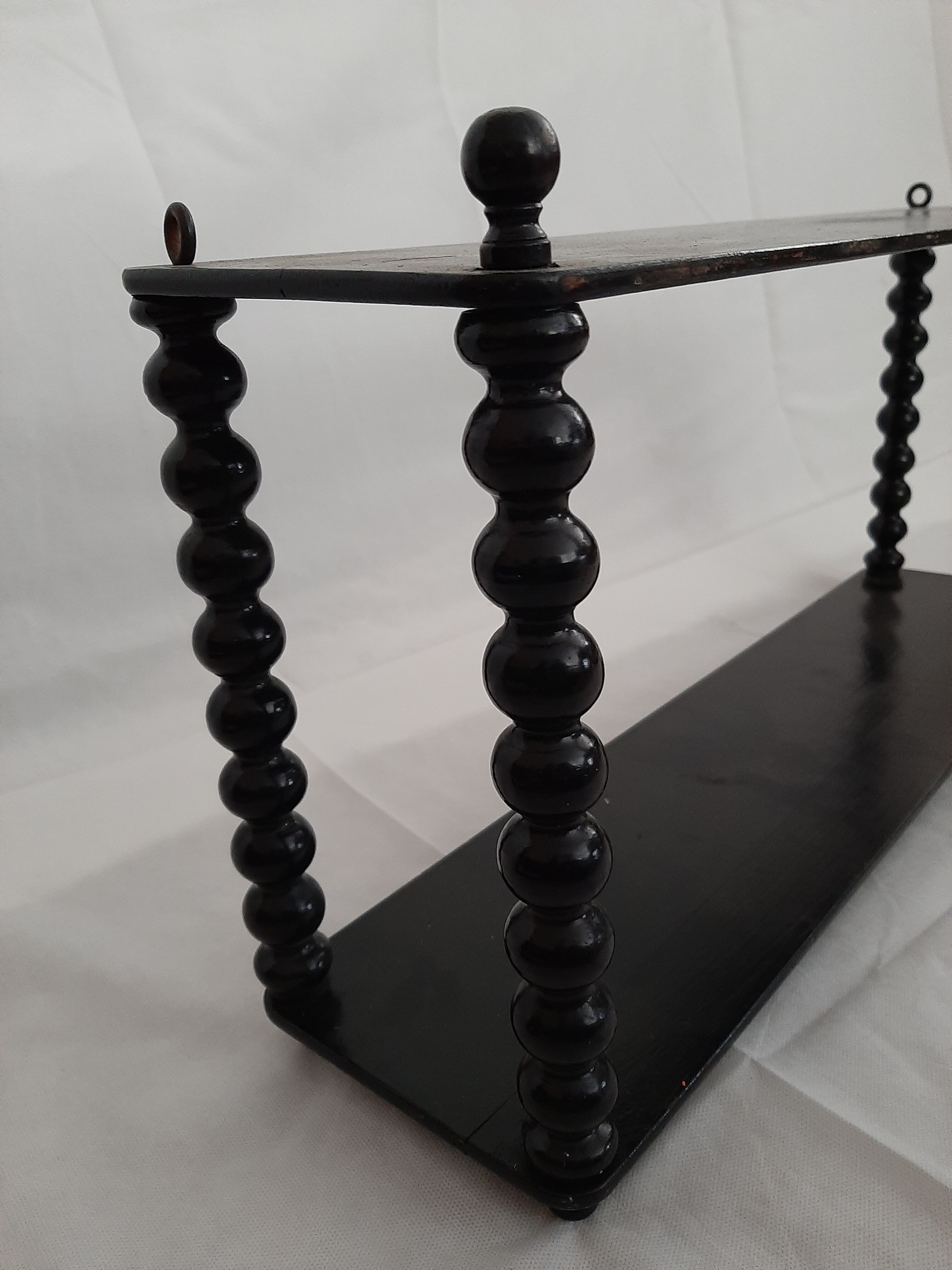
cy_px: 635
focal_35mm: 26
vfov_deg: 67.3
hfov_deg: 53.1
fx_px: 953
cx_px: 476
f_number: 1.7
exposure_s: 1/25
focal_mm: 3.93
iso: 200
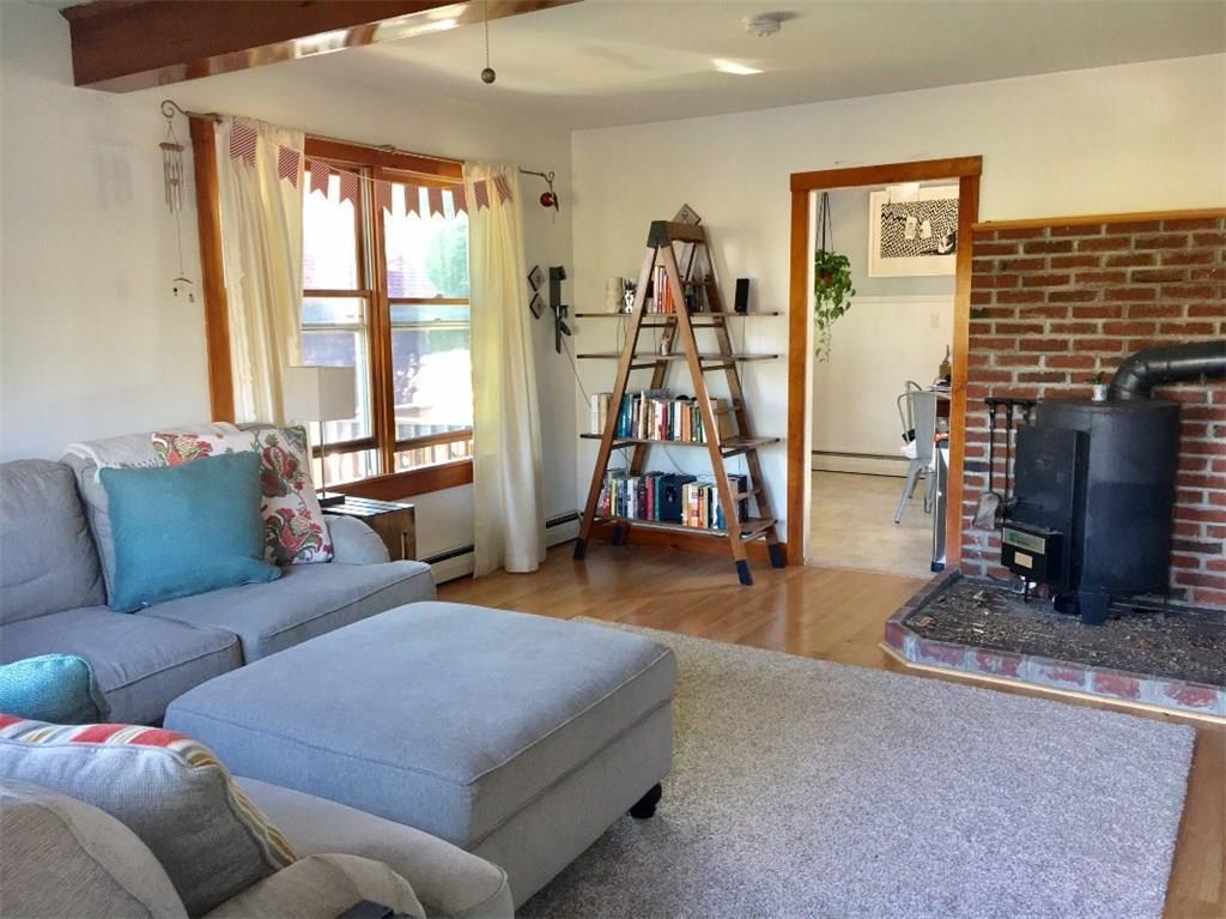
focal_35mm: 29
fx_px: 1027
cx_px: 613
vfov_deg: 48.2
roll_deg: -0.1
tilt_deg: -8.8
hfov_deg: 61.7
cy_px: 460
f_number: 2.2
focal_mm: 4.15
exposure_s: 1/30
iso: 64
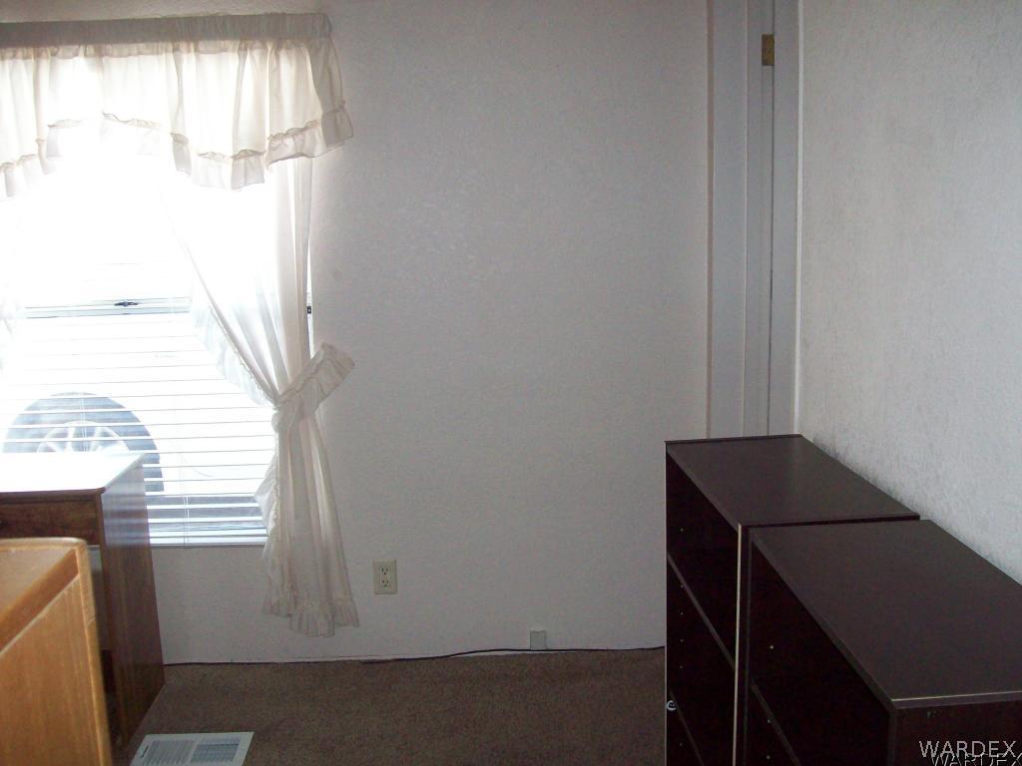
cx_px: 511
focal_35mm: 36
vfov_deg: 39.7
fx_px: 1063
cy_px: 383
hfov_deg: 51.4
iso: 200
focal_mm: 6
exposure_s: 1/64
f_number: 2.7
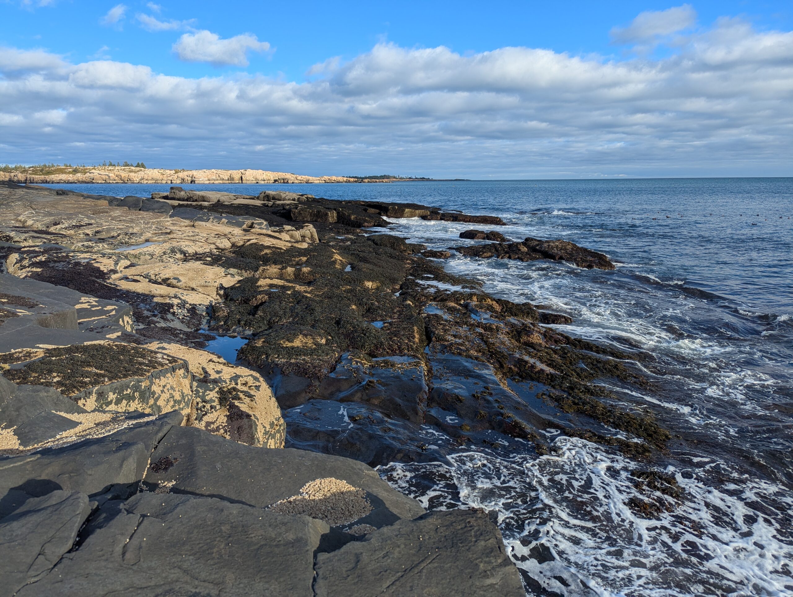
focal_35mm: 24
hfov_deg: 71.5
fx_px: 551
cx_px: 396
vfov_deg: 56.9
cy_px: 298
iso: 36
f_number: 1.85
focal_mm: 6.81
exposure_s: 1/1272
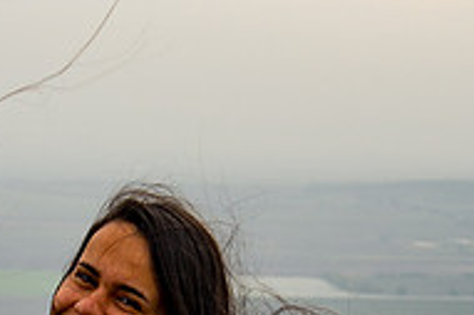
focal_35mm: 218
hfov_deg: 9.4
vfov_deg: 6.2
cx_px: 27
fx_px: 2868
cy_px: 438
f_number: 3.5
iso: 100
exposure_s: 1/400
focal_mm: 48
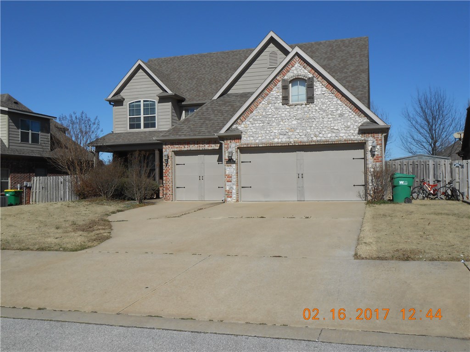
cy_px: 176
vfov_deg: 41.8
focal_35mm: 34
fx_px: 462
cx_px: 235
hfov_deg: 54.0
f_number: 3.9
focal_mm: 6
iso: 80
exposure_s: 1/1500
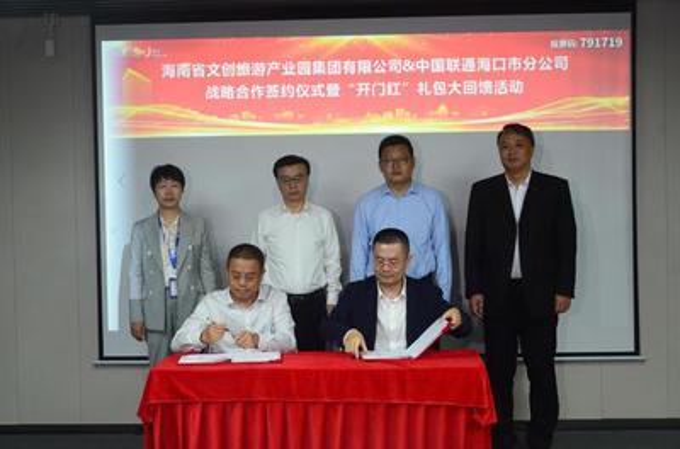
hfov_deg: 30.0
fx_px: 1271
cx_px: 340
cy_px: 224
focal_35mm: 68
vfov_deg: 20.0
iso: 1600
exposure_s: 1/100
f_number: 5.6
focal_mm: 45
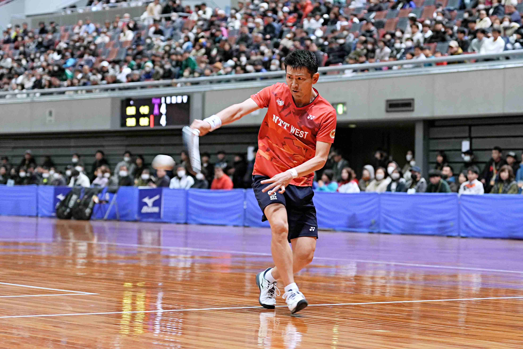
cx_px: 262
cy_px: 174
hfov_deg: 19.4
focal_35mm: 105
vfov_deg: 13.1
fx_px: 1527
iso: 1600
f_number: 2.8
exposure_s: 1/400
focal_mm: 70
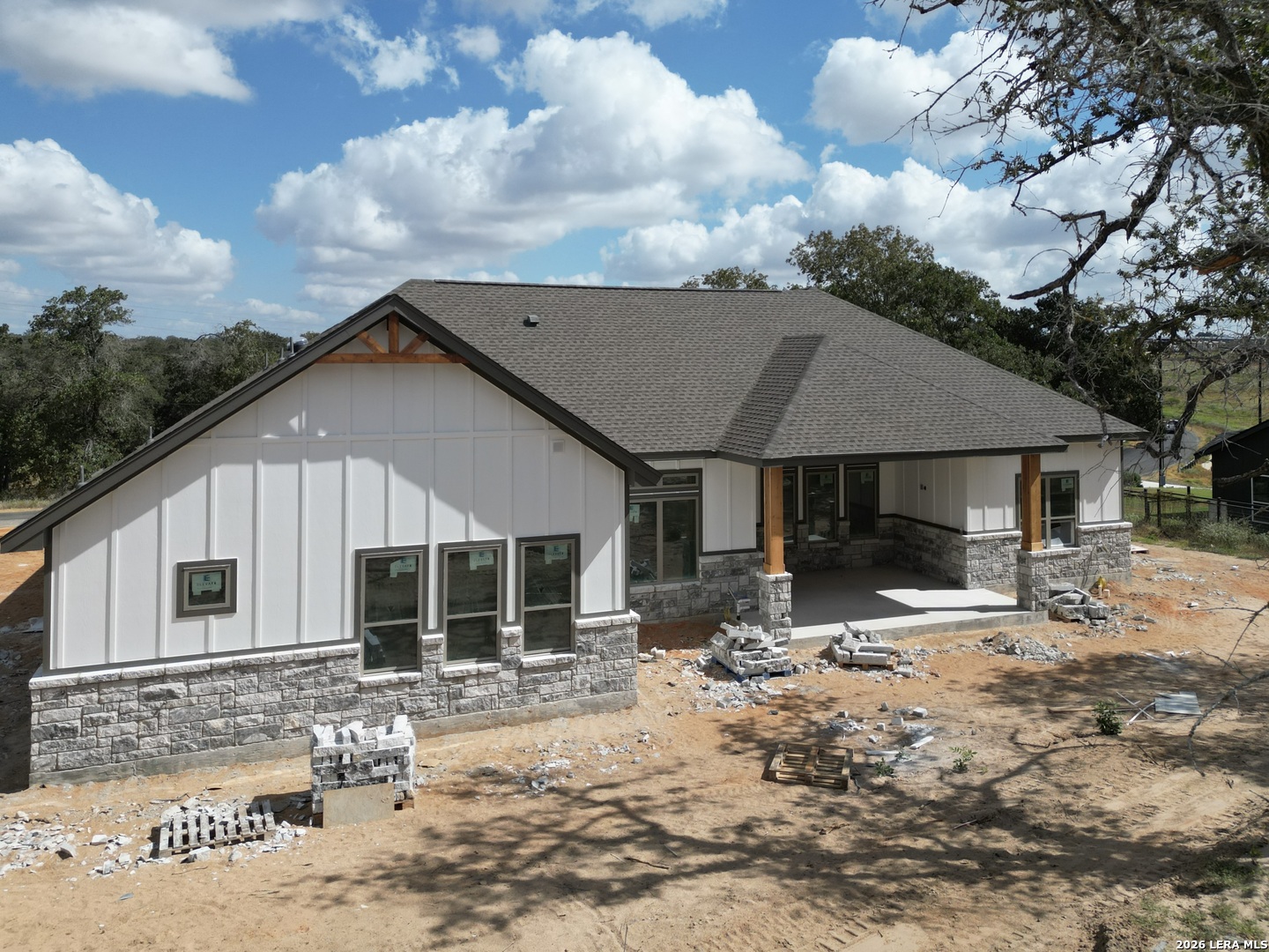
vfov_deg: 56.8
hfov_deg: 71.6
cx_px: 634
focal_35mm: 24
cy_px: 476
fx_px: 880
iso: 130
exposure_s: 1/4000
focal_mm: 6.72
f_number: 1.7
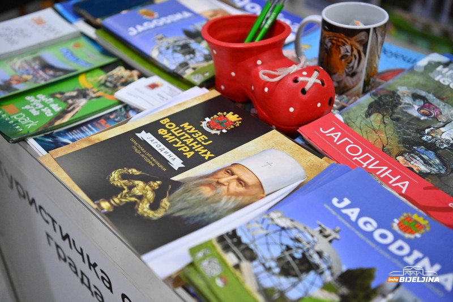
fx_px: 554
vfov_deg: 30.5
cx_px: 226
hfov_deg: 44.5
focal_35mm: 44
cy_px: 151
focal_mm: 44
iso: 4000
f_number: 2.8
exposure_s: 1/640
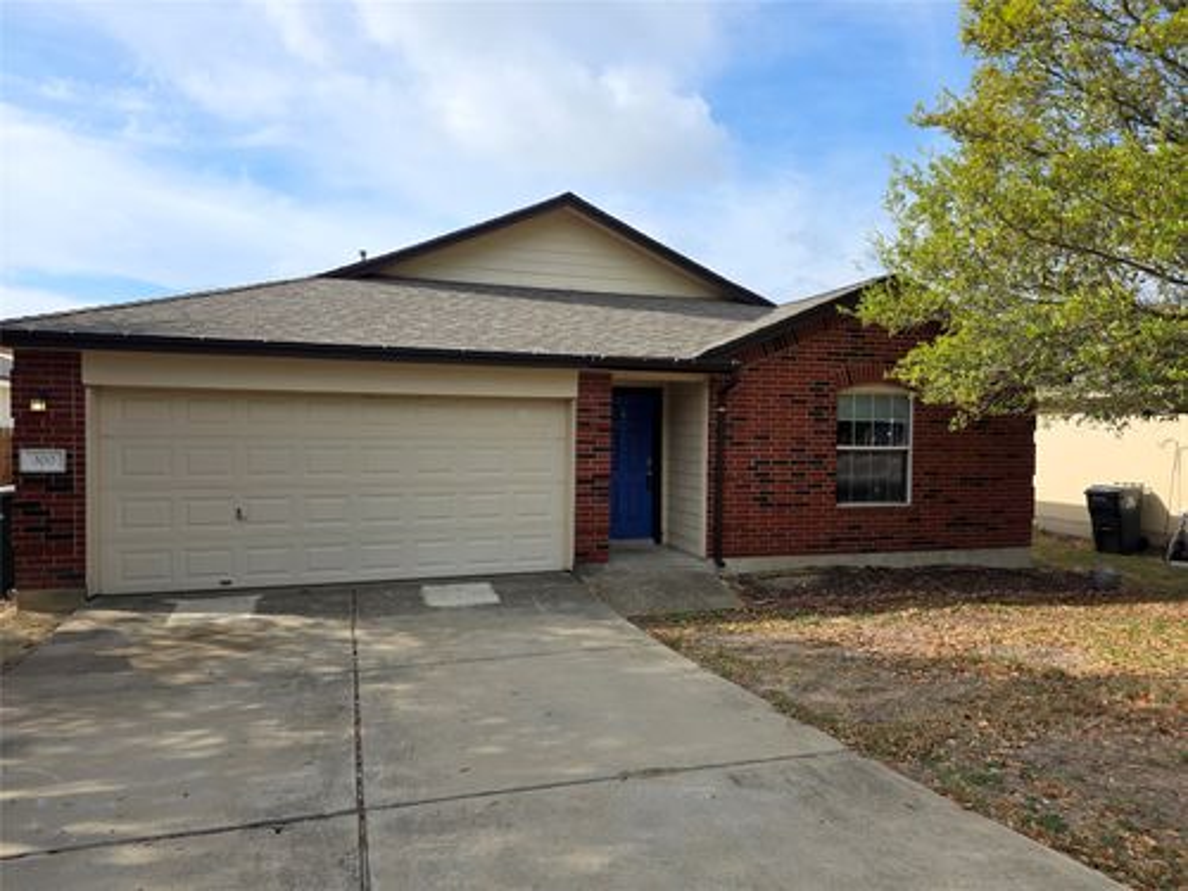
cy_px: 446
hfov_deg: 73.9
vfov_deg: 58.9
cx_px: 594
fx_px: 789
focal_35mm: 23
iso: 80
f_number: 1.7
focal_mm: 6.25
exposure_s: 1/4145
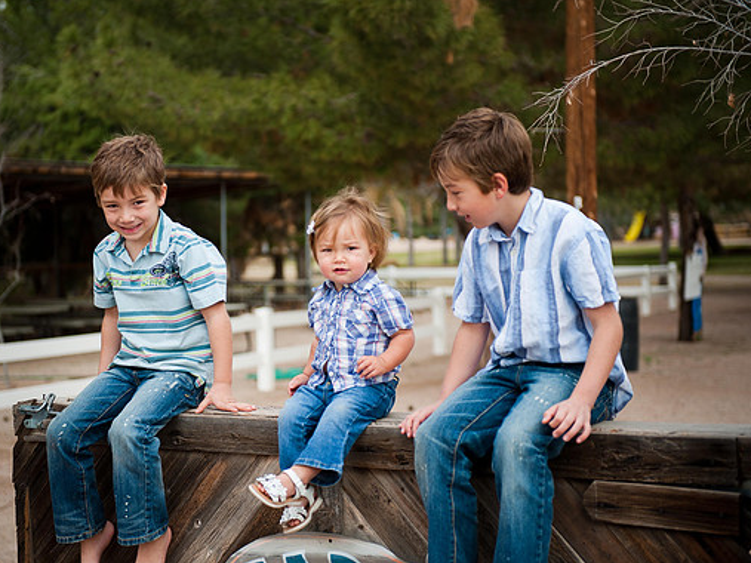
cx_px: 326
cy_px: 283
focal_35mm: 77
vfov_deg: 19.1
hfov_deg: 25.3
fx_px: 1670
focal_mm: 70
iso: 200
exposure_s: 1/800
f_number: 2.8
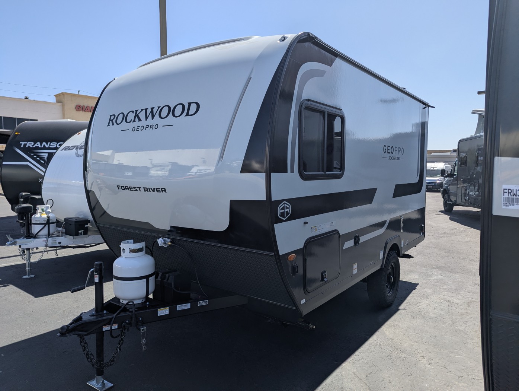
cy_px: 196
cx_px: 260
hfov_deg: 71.5
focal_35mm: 24
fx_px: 360
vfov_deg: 56.9
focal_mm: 6.81
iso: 47
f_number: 1.85
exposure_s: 1/1984
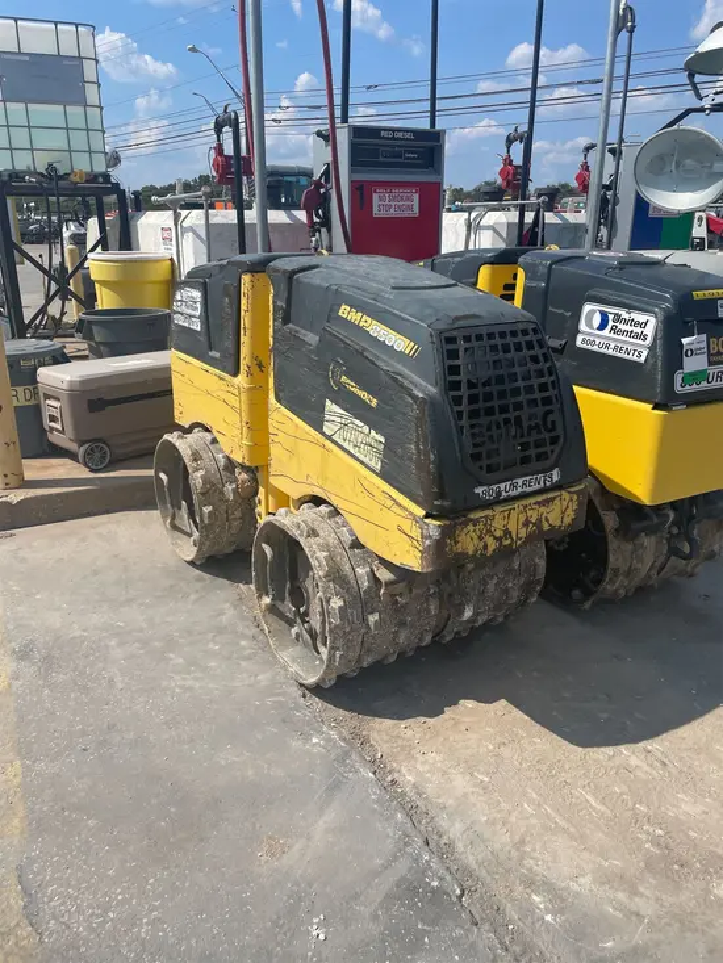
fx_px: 724
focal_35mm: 26
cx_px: 362
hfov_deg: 53.1
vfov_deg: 67.3
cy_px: 482
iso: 32
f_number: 1.6
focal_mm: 4.2
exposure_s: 1/4464
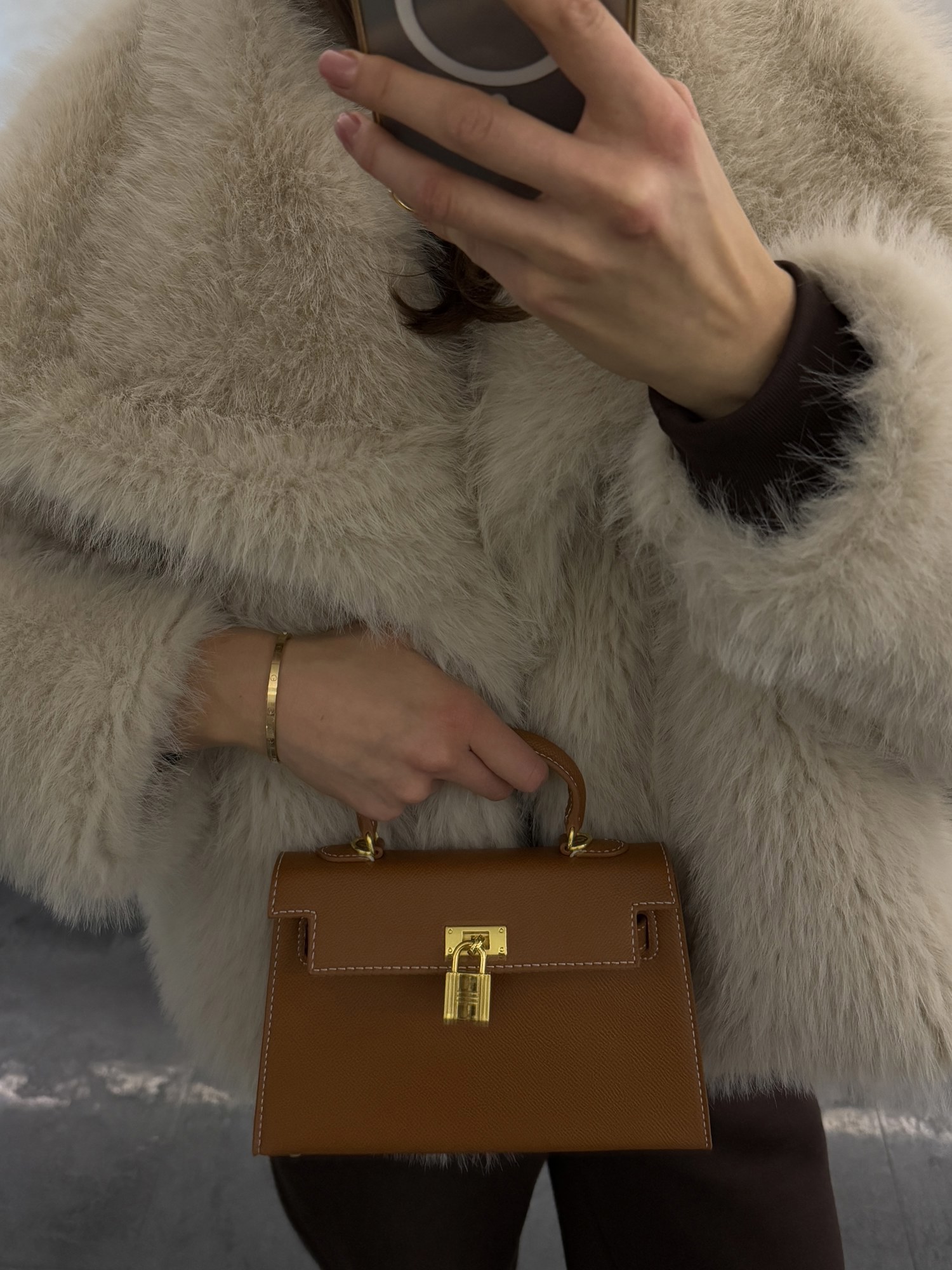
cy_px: 635
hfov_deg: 56.8
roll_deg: +2.7
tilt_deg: -29.8
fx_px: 880
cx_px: 476
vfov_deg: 71.6
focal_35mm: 24
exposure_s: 1/57
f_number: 1.78
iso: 800
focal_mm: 6.76
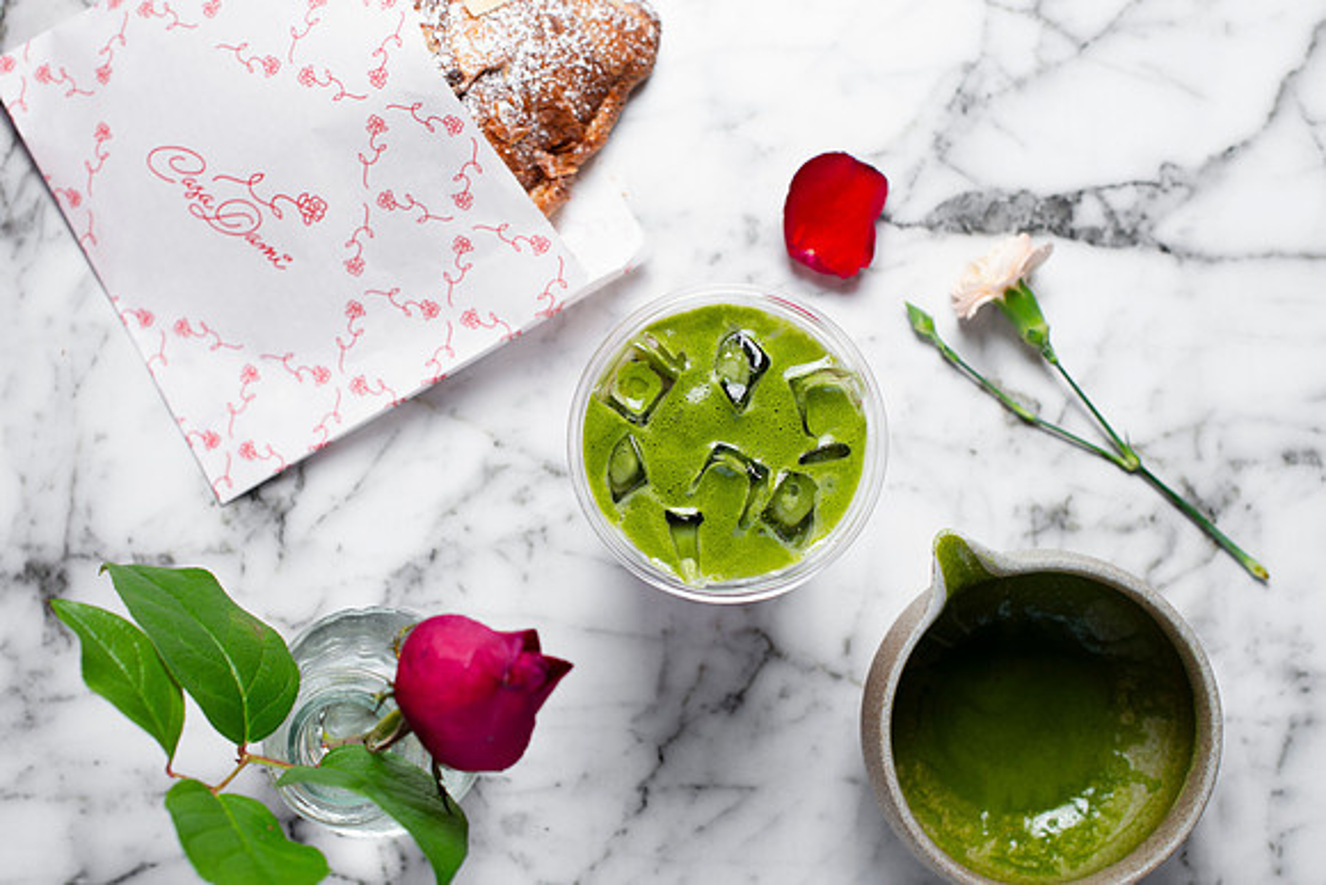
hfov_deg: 36.6
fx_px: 2002
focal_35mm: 54
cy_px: 481
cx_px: 606
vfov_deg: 24.9
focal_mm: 50
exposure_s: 1/200
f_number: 4
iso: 200
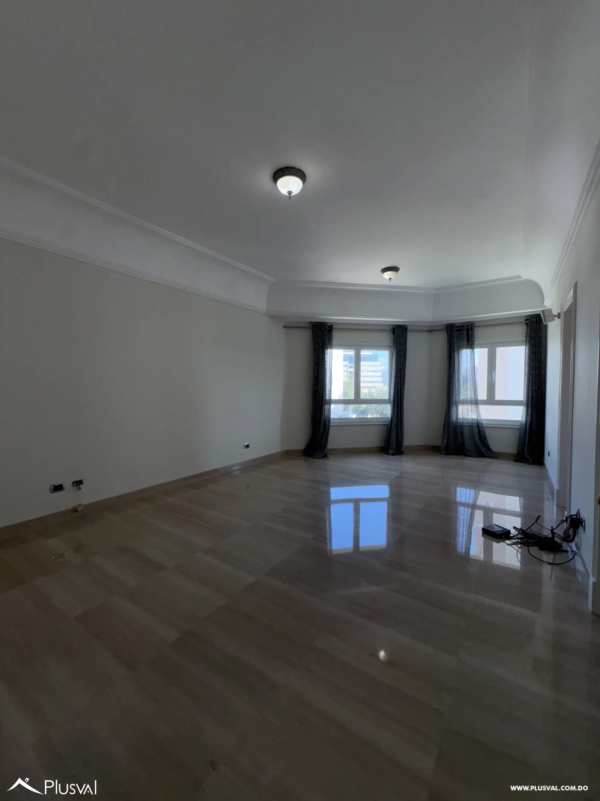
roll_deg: -0.3
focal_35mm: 14
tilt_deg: -1.7
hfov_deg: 85.7
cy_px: 400
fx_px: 324
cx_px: 300
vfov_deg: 102.1
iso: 32
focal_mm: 2.22
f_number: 2.2
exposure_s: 1/290
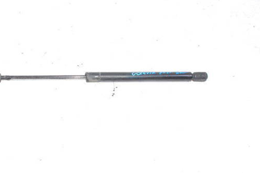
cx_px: 97
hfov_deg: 42.4
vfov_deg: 29.2
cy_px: 75
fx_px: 332
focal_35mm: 46
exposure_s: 1/200
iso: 800
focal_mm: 24
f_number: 20
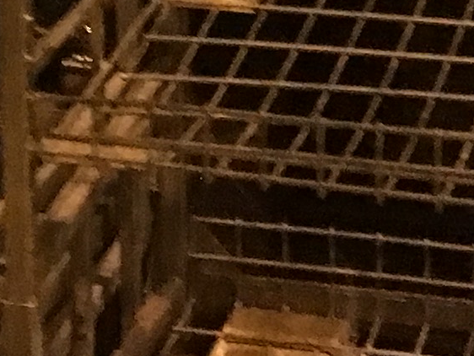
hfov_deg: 9.5
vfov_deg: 6.7
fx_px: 2849
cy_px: -558
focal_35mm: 208
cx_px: 118
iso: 320
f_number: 2.2
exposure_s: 1/15
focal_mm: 4.15
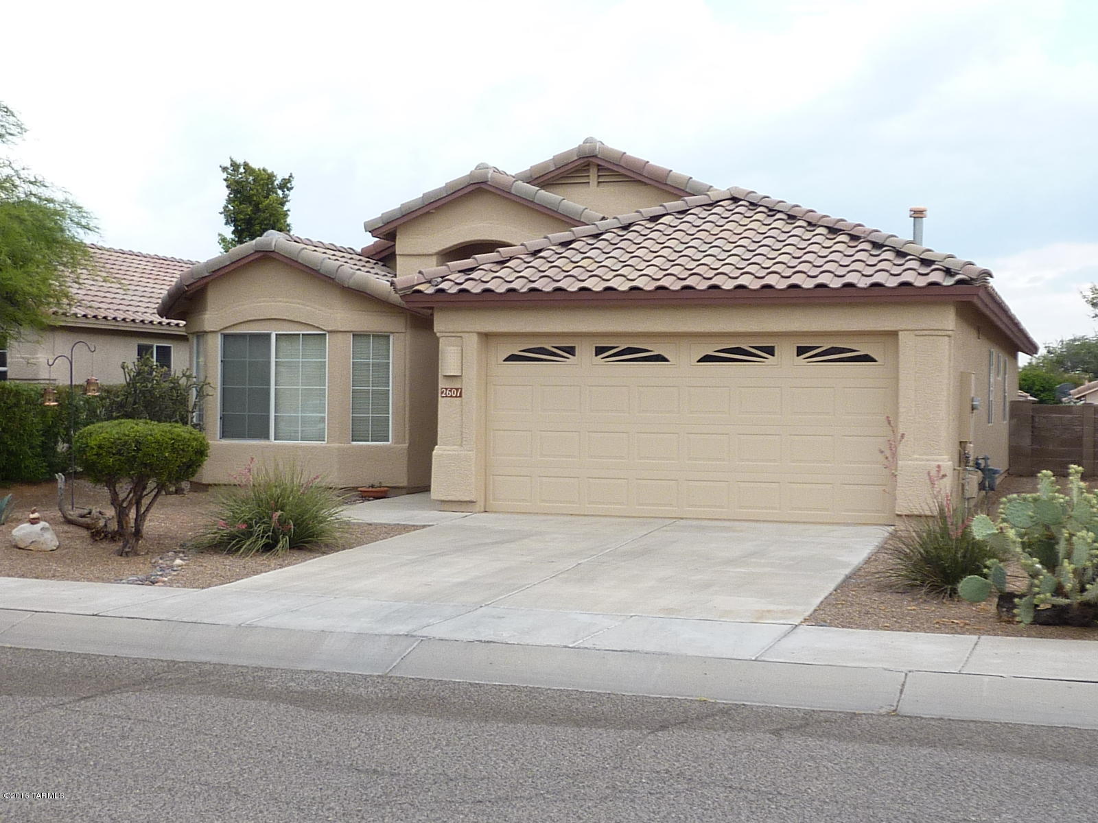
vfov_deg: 28.6
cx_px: 549
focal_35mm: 51
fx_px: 1618
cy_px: 412
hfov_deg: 37.5
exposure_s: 1/100
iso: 80
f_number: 3.4
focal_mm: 4.7
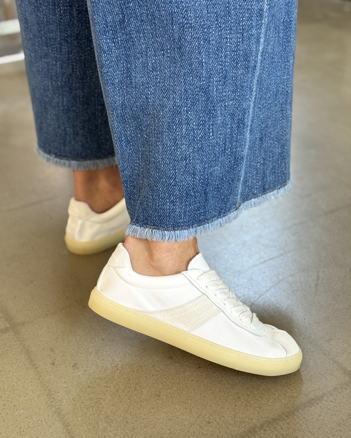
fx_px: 662
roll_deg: +4.7
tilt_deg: -28.7
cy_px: 210
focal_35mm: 51
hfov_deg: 29.7
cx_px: 176
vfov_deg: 36.7
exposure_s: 1/100
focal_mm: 6.76
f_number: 1.78
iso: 64
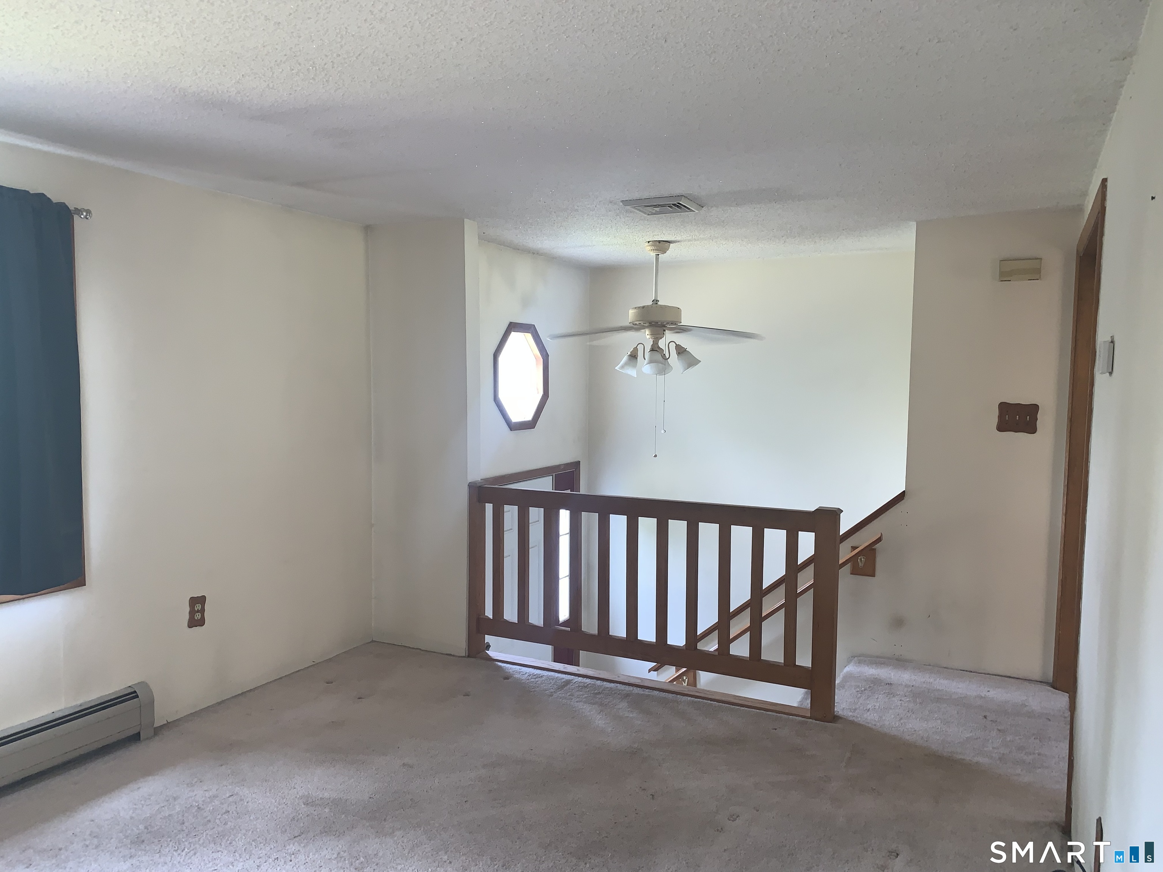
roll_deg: -1.0
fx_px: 874
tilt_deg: -6.5
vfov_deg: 53.1
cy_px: 436
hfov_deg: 67.3
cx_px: 582
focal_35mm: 26
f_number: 1.8
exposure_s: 1/18
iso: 50
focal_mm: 4.25
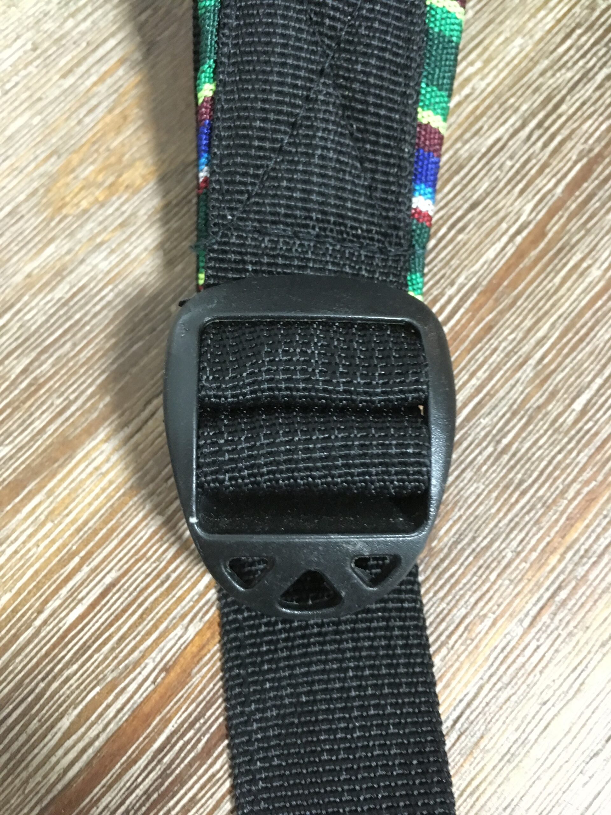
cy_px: 408
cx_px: 306
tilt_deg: -76.4
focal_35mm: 29
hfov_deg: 48.2
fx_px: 682
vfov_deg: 61.7
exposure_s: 1/17
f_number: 2.2
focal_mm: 4.15
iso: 500
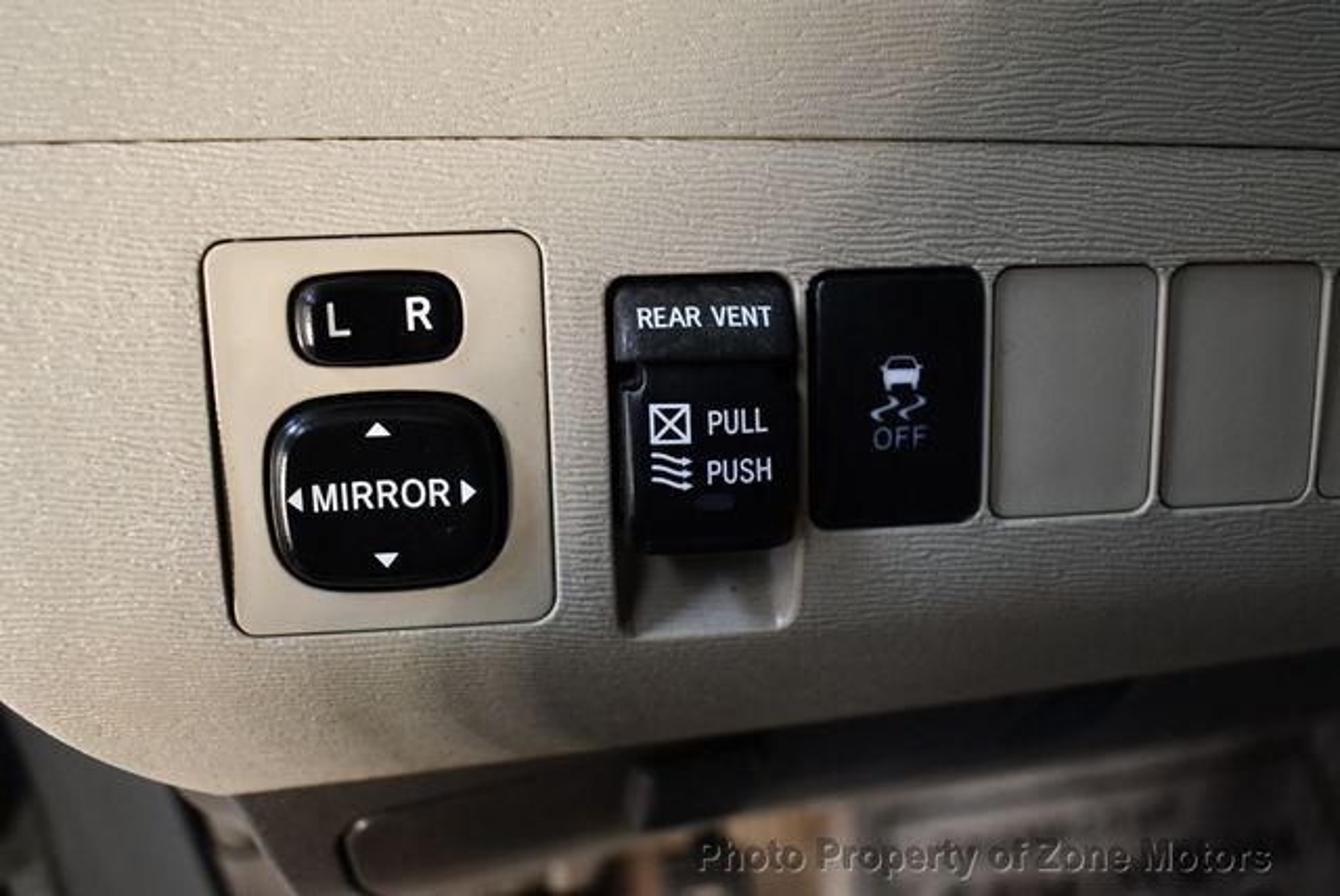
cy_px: 448
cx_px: 670
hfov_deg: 53.1
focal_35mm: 36
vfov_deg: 36.9
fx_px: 1341
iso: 800
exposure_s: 1/250
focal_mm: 18
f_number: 3.5
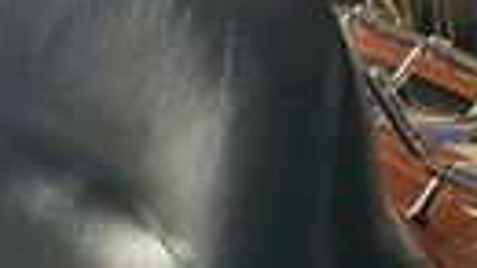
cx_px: 73
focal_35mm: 97
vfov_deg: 11.9
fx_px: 1226
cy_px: 393
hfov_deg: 21.6
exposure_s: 1/122
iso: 50
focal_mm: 3
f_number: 1.8
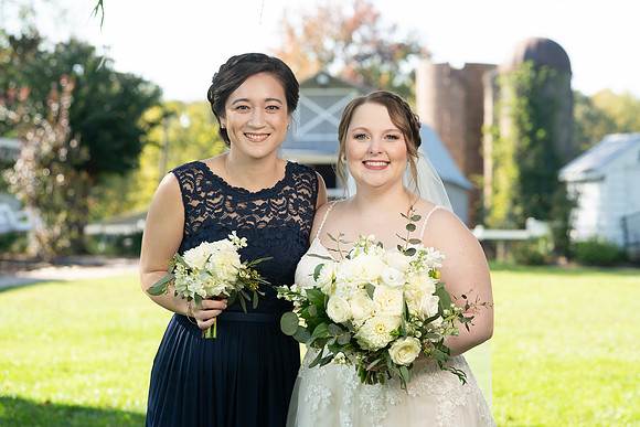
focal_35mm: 122
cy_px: 203
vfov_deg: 11.3
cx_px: 374
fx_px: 2162
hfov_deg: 16.8
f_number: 5.6
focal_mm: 103
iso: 200
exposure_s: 1/200
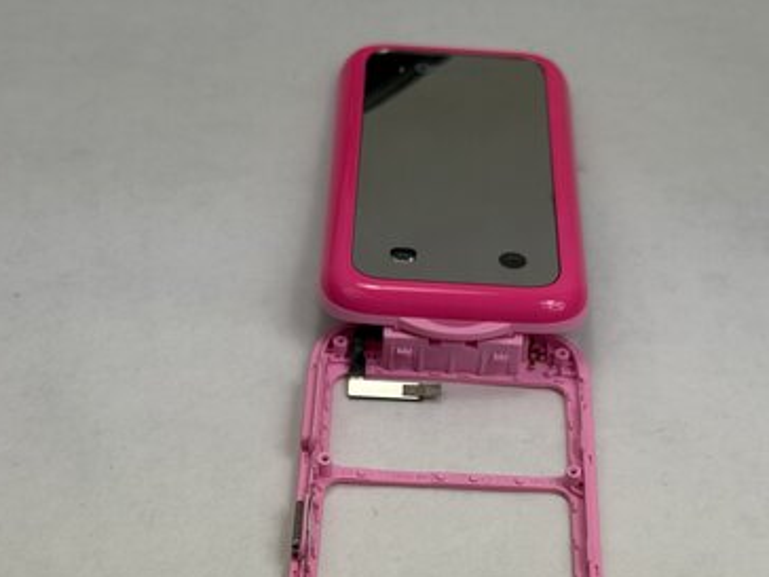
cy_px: 380
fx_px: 1733
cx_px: 465
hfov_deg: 25.0
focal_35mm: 78
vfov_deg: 18.8
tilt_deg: -45.2
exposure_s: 1/1484
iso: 64
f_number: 1.78
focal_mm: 6.76
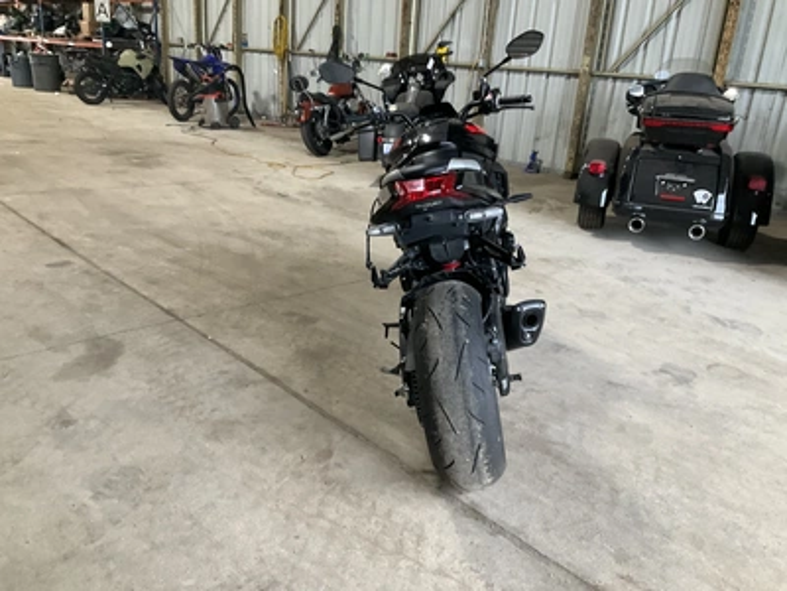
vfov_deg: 48.2
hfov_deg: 61.7
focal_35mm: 29
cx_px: 394
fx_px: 659
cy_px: 296
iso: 160
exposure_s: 1/60
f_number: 1.8
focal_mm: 3
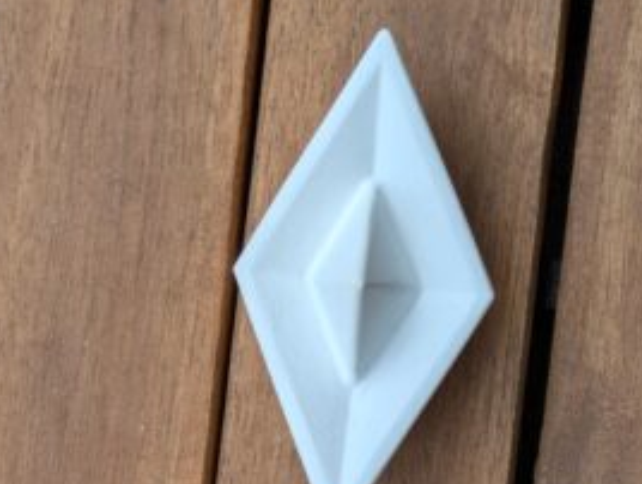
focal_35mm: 114
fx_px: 2118
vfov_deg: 13.0
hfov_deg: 17.2
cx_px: 304
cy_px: 207
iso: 43
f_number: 1.89
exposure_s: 1/1029
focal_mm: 5.43
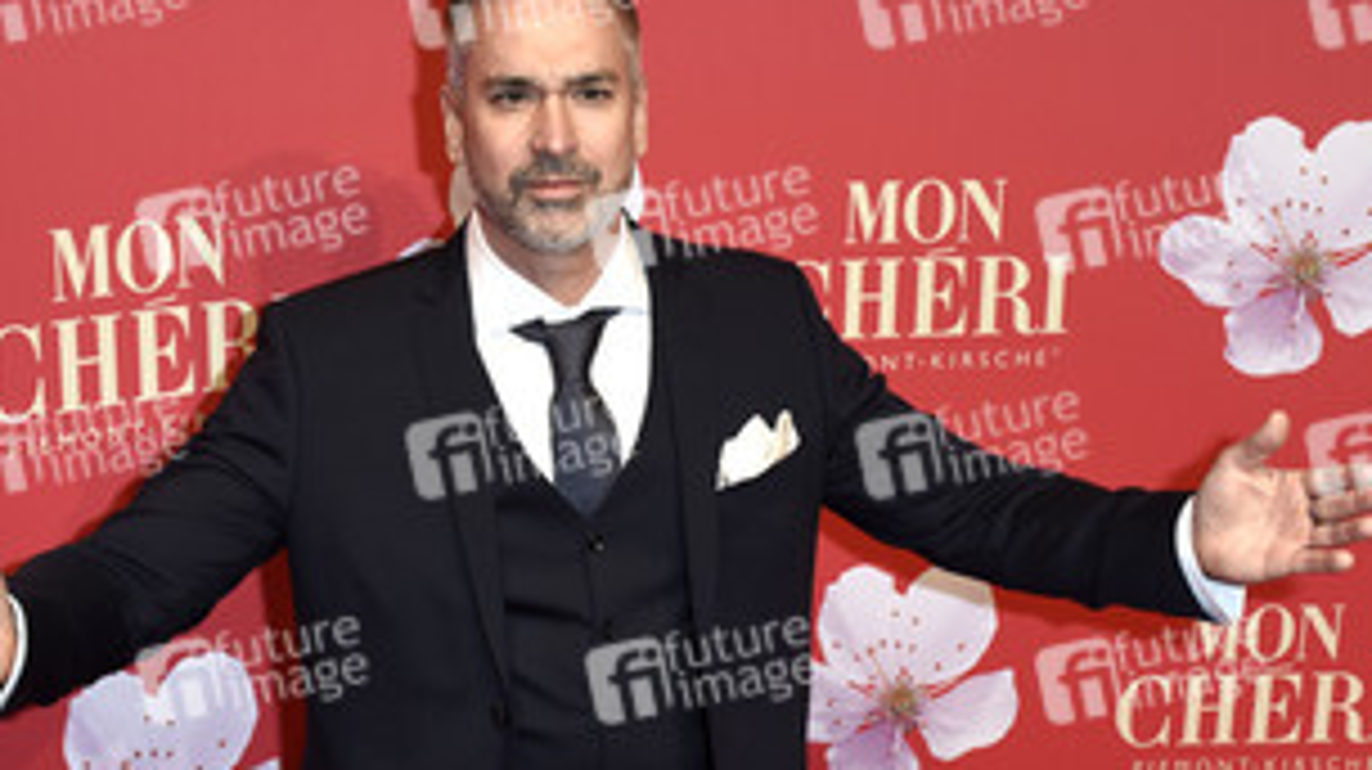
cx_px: 583
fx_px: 2282
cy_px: 558
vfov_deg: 19.0
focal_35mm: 63
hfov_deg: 33.4
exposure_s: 1/125
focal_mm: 27
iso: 640
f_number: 6.3
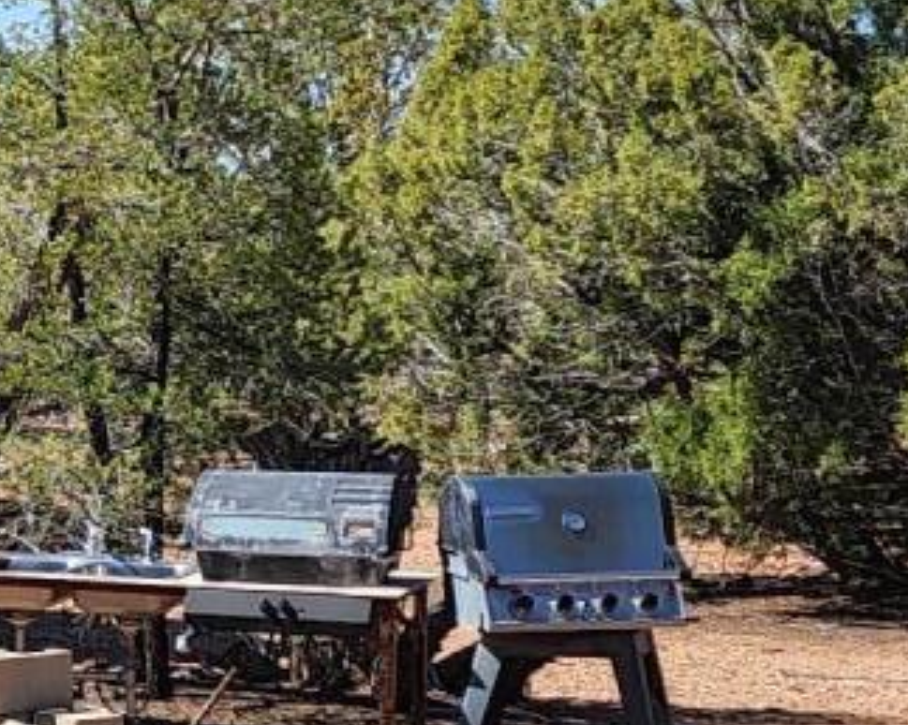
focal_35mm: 139
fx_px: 3733
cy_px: 427
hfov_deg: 12.8
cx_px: -630
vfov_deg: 11.1
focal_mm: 6.4
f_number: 1.8
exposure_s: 1/814
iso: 12
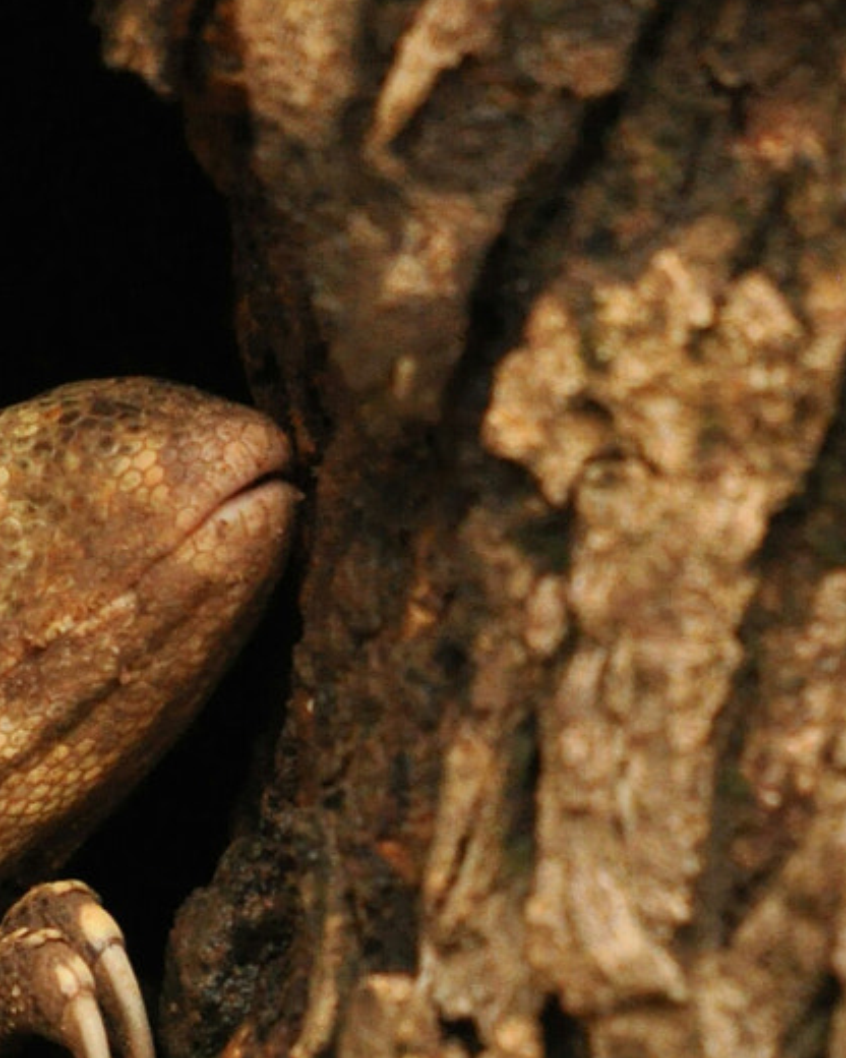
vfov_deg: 0.8
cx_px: -376
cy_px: 850
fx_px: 72862
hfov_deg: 0.7
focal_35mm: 2328
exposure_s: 1/320
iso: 1250
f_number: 5.6
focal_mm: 420
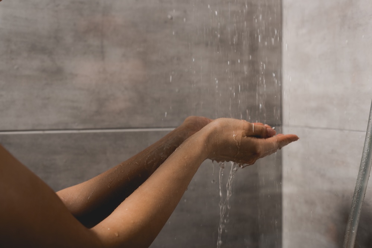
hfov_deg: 39.6
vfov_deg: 27.0
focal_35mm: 50
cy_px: 124
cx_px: 186
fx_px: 517
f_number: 4.5
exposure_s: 1/160
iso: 125
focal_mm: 50
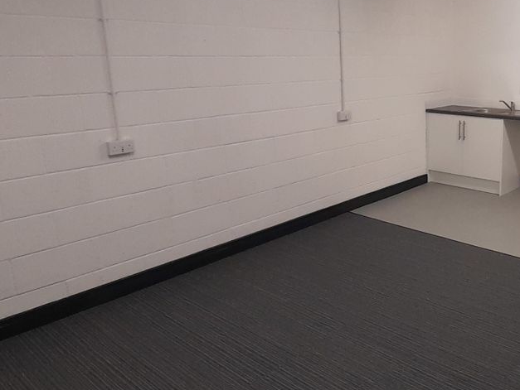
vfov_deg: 58.2
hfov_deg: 65.5
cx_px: 434
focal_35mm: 23
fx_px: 346
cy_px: 147
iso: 64
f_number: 2.2
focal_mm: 1.42
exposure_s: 1/50
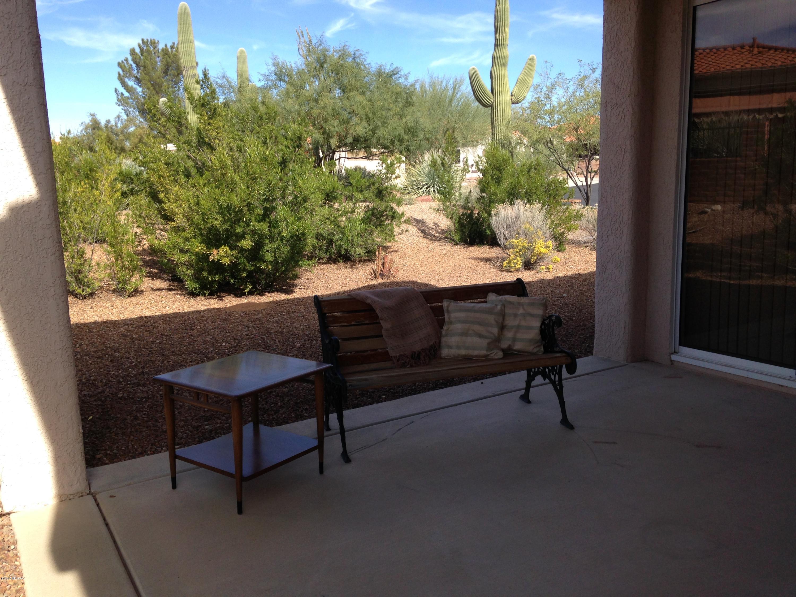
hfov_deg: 55.4
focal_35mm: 33
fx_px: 759
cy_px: 298
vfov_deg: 42.9
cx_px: 398
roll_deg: +1.5
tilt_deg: -11.0
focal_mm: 4.12
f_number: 2.4
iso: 50
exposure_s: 1/809
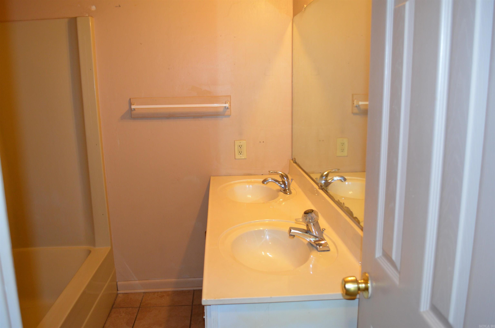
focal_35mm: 30
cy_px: 164
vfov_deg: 43.4
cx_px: 248
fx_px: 412
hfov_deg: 62.0
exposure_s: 1/60
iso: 800
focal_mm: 20
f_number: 3.8
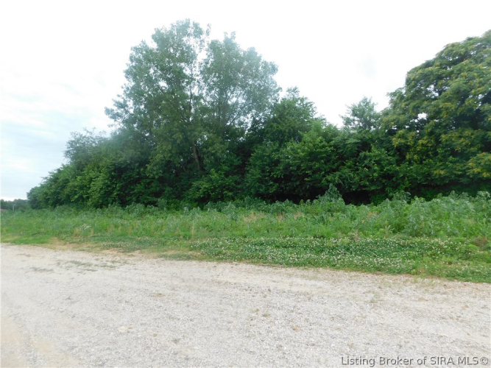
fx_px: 326
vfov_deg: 58.9
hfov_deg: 73.9
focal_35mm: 23
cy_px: 184
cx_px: 246
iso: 125
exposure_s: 1/100
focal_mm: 4
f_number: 3
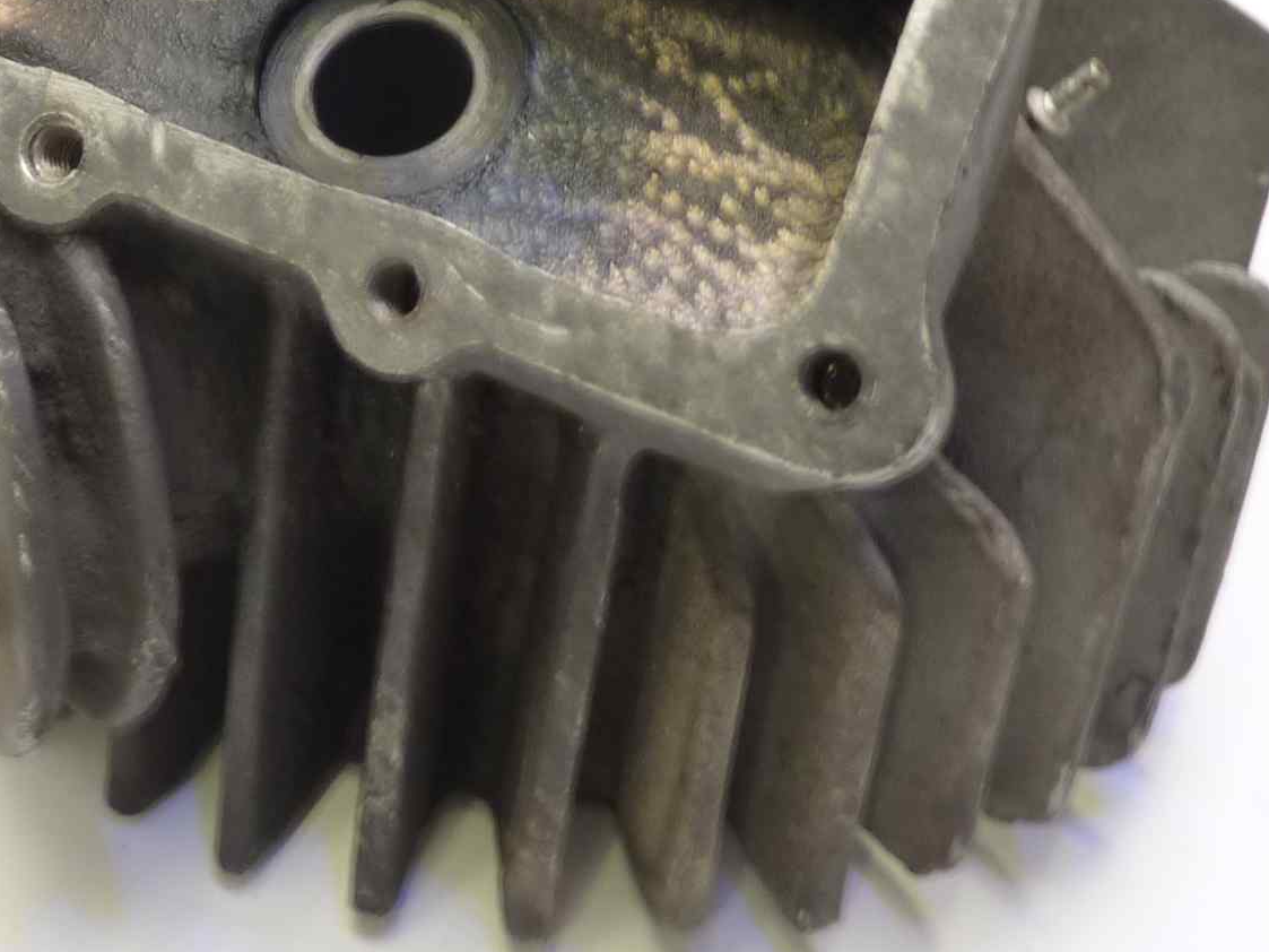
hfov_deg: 33.2
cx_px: 339
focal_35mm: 57
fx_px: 2089
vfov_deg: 24.7
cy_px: 58
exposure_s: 1/8
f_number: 3.3
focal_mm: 4.1
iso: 125
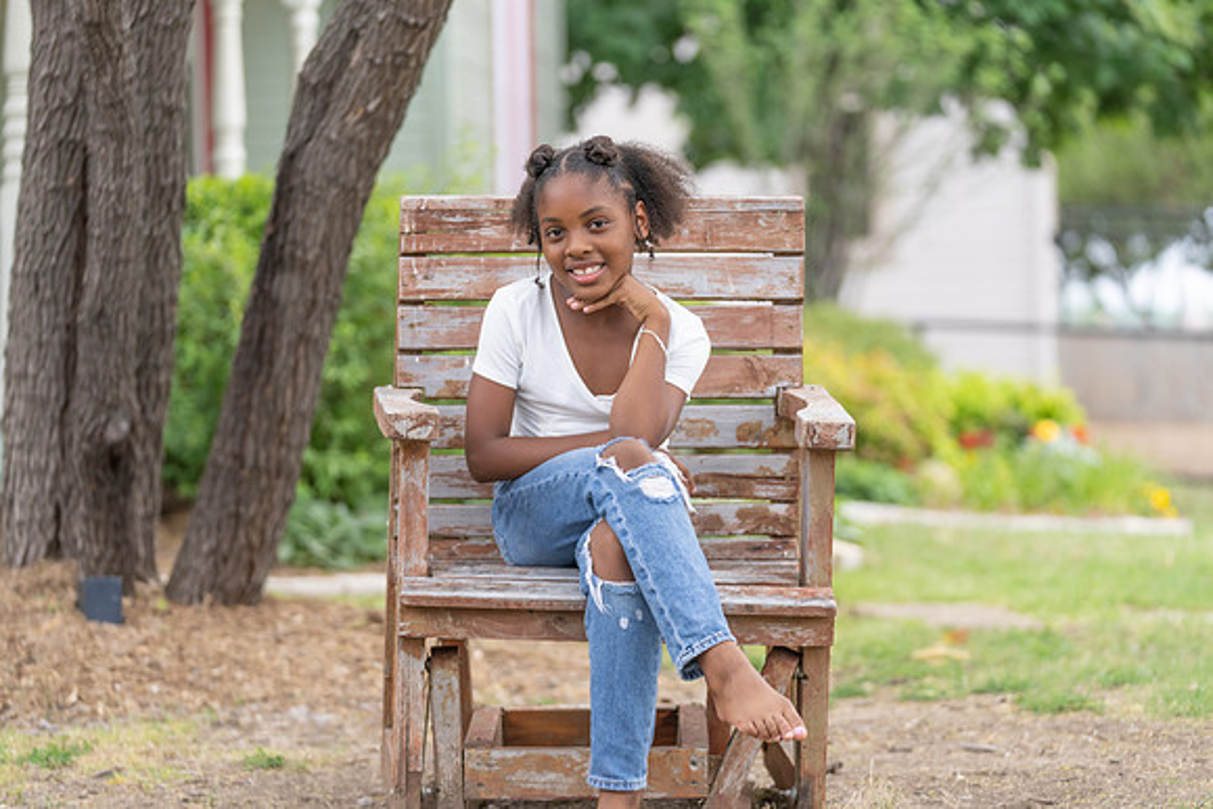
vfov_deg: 11.0
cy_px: 404
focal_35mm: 124
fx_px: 4193
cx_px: 606
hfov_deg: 16.5
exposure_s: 1/320
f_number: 2.8
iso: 400
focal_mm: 115
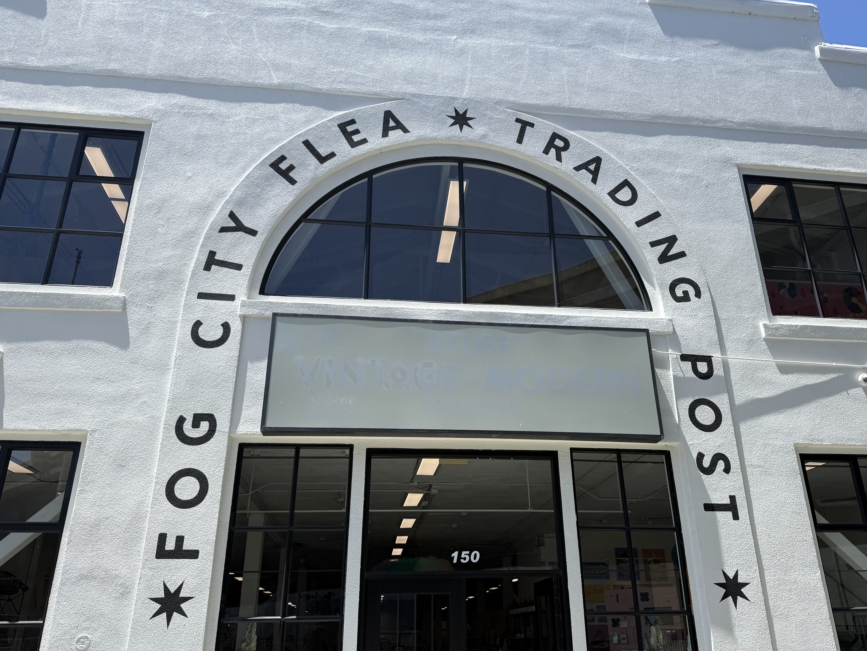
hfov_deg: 65.2
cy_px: 347
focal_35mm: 27
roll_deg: +0.0
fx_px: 676
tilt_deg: +23.7
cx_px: 477
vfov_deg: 51.3
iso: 80
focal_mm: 6.76
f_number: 1.78
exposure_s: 1/3584
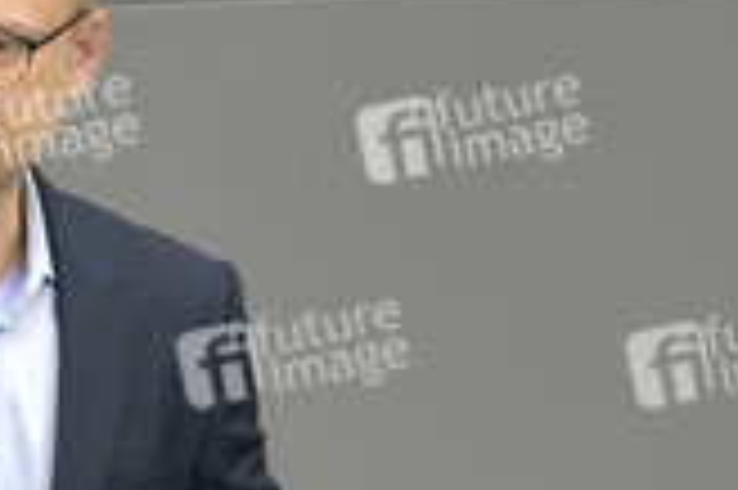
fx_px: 20315
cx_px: -97
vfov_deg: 1.4
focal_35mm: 992
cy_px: 468
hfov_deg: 2.1
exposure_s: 1/400
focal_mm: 360
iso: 8000
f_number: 5.6
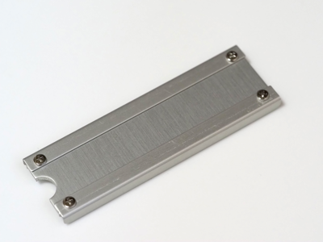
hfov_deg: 16.4
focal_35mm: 120
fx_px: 1120
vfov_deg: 12.3
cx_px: 162
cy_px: 121
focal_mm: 60
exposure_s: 1/125
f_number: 5
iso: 2000
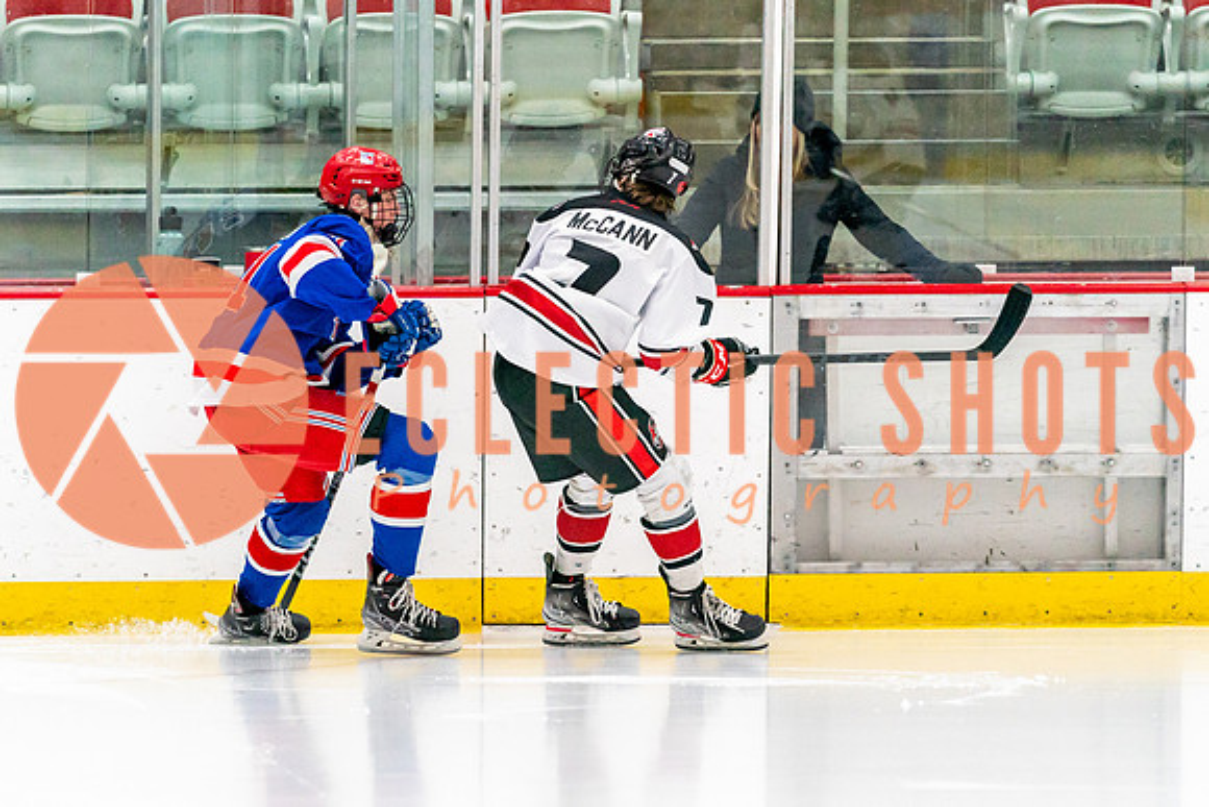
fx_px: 9573
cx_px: 566
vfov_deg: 4.8
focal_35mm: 285
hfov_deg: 7.2
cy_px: 433
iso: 3200
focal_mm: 200
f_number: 2.8
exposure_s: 1/1250
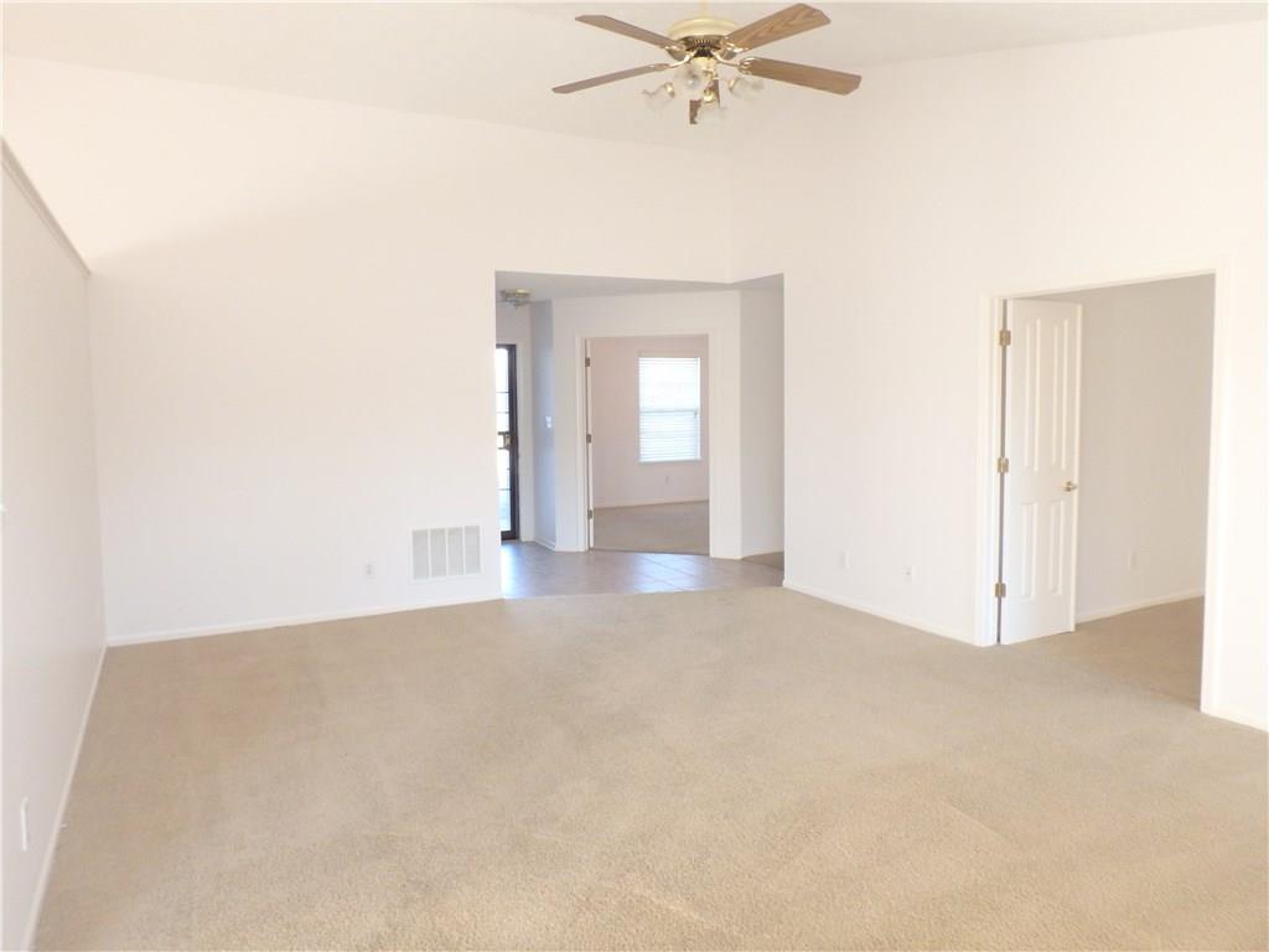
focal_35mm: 24
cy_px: 476
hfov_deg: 71.6
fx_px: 880
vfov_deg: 56.8
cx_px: 634
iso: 400
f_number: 3.9
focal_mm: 4.2
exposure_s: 1/30
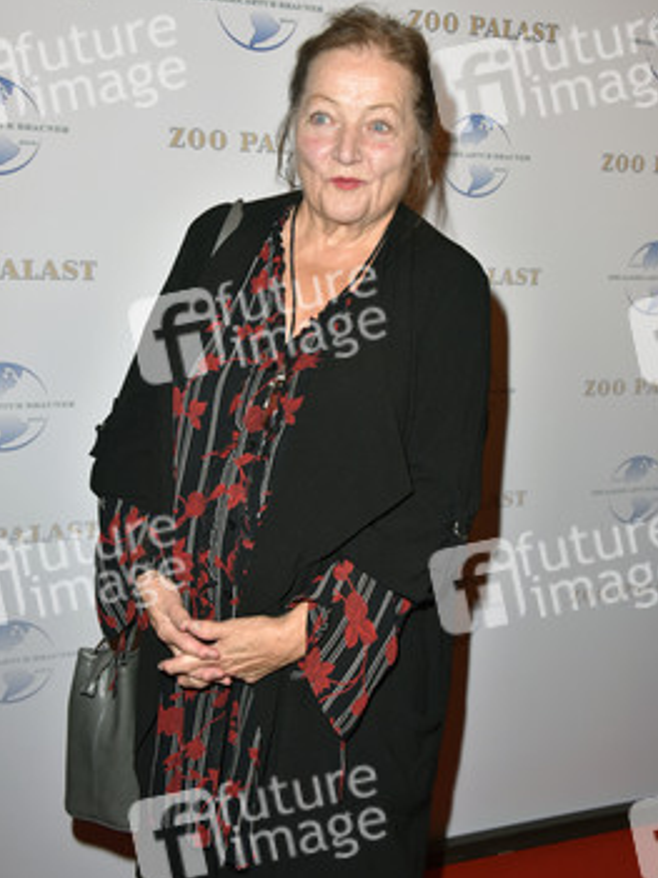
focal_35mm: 46
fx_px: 1167
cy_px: 450
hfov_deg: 31.5
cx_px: 330
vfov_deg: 41.2
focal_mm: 42
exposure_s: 1/40
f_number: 6.3
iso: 1000
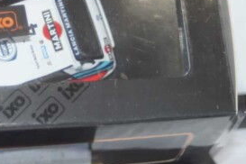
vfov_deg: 5.9
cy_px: 80
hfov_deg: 8.8
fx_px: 1578
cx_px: -14
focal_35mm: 231
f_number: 5.6
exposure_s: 1/60
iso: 800
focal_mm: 70
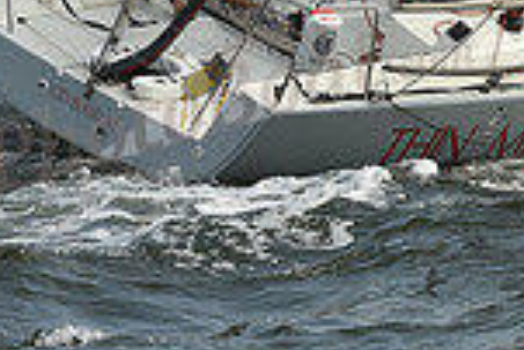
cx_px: 656
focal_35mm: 364
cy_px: -126
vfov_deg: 3.8
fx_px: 5303
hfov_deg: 5.6
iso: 250
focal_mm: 95
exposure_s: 1/800
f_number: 9
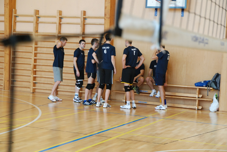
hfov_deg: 27.0
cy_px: 76
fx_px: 474
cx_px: 114
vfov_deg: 18.2
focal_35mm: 75
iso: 800
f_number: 4.5
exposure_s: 1/80
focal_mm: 50
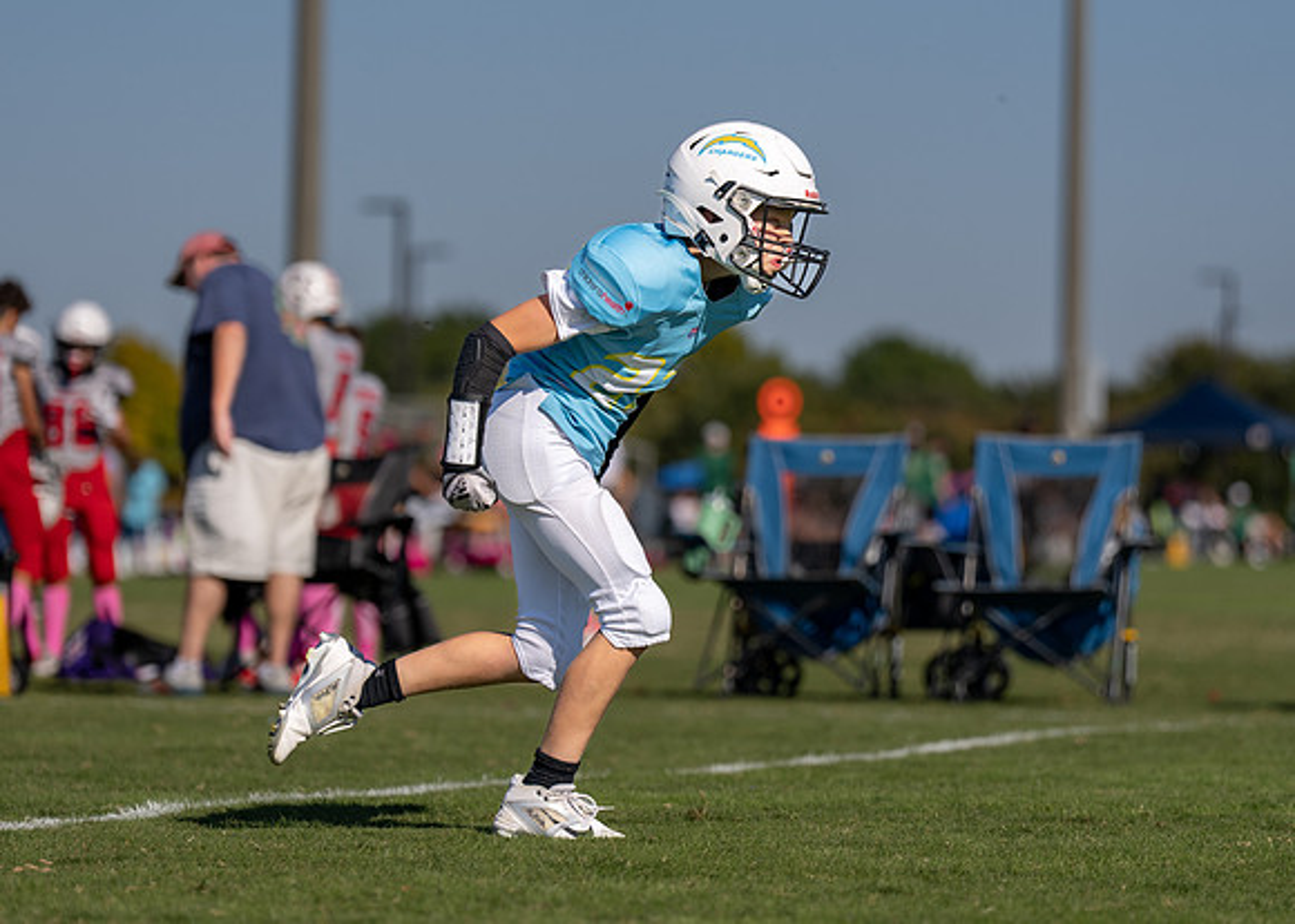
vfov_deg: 6.9
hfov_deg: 9.7
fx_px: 7650
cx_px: 613
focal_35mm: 208
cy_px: 439
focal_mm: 144
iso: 100
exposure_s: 1/4000
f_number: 2.8
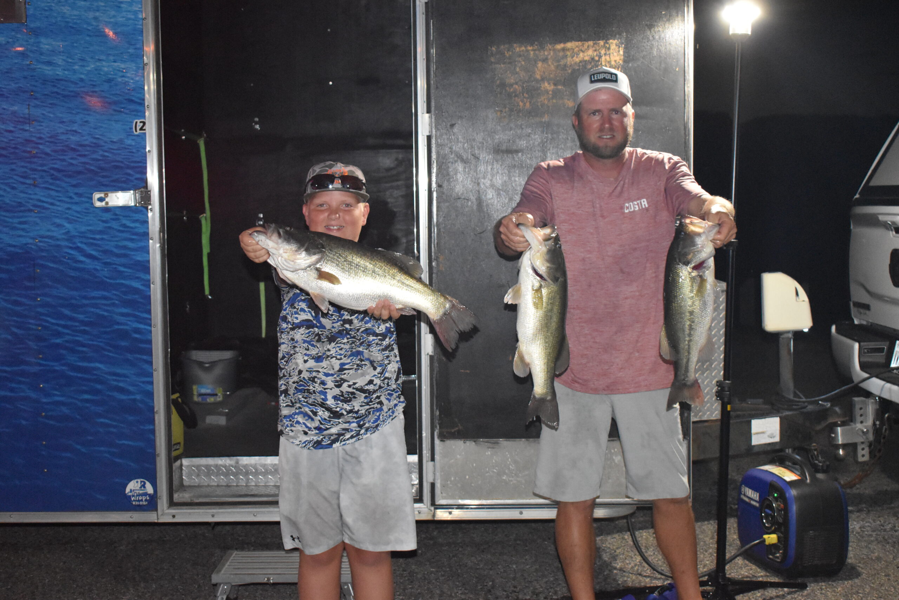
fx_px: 1311
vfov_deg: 25.8
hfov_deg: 37.8
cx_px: 450
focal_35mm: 52
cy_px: 300
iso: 6400
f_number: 4.5
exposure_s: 1/60
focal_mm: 35
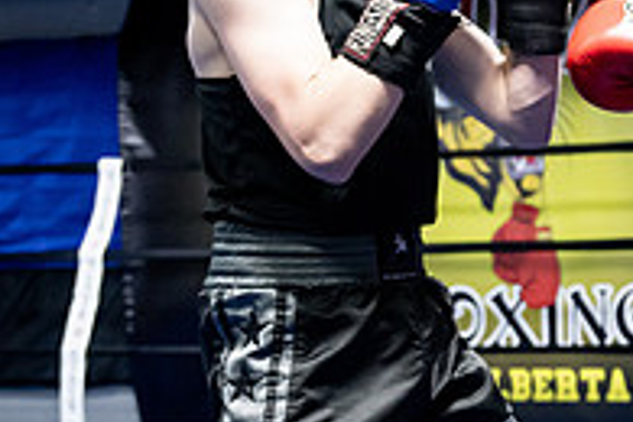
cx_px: 909
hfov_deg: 17.8
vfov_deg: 13.2
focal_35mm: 104
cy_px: 258
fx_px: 1829
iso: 8000
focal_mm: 35
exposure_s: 1/1000
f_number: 2.8
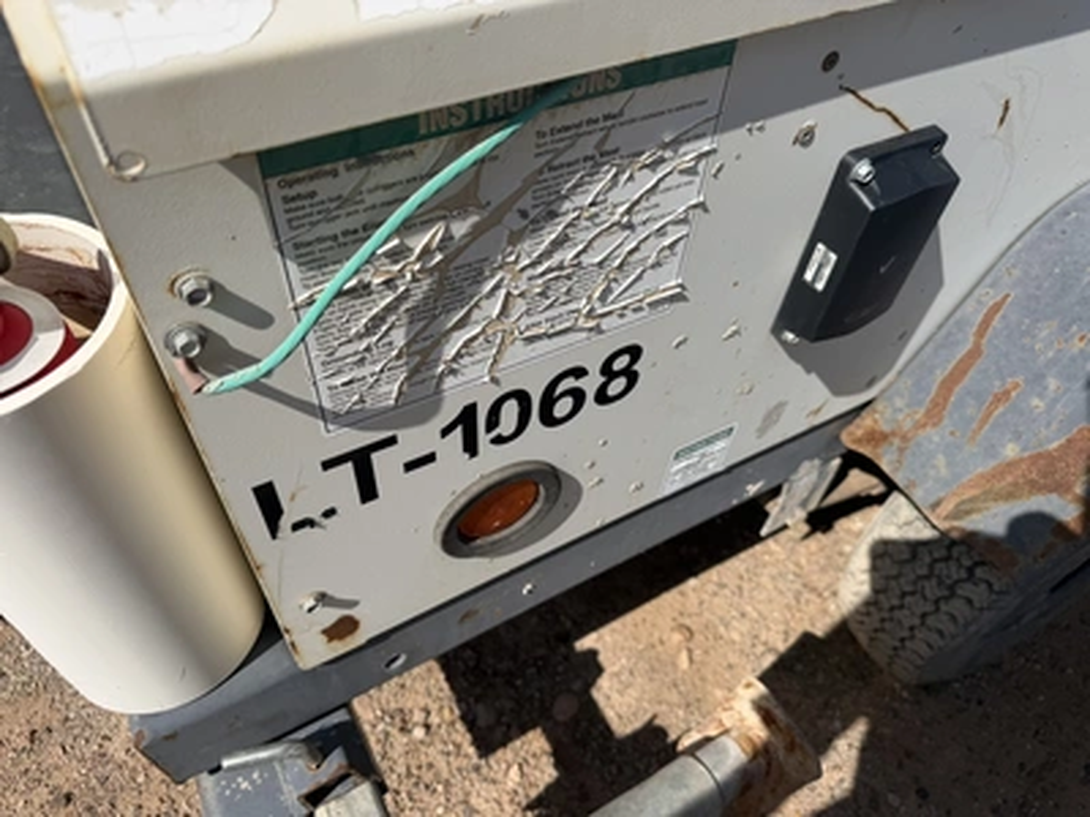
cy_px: 408
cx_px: 545
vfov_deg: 56.8
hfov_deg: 71.6
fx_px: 756
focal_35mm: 24
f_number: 1.78
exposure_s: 1/6173
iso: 80
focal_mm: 6.76
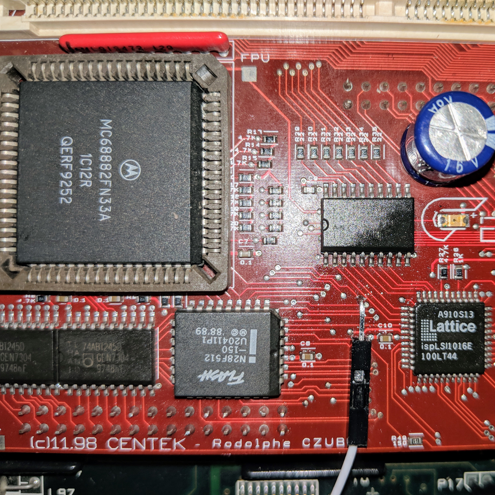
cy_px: 246
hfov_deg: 50.4
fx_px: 518
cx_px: 320
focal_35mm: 32
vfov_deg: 51.1
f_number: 1.8
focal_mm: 4.44
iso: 50
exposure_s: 1/176
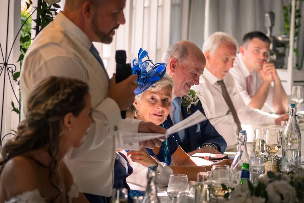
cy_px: 96
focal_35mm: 191
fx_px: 1609
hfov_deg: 10.8
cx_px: 141
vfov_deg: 7.2
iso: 320
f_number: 2.8
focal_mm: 75
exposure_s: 1/250
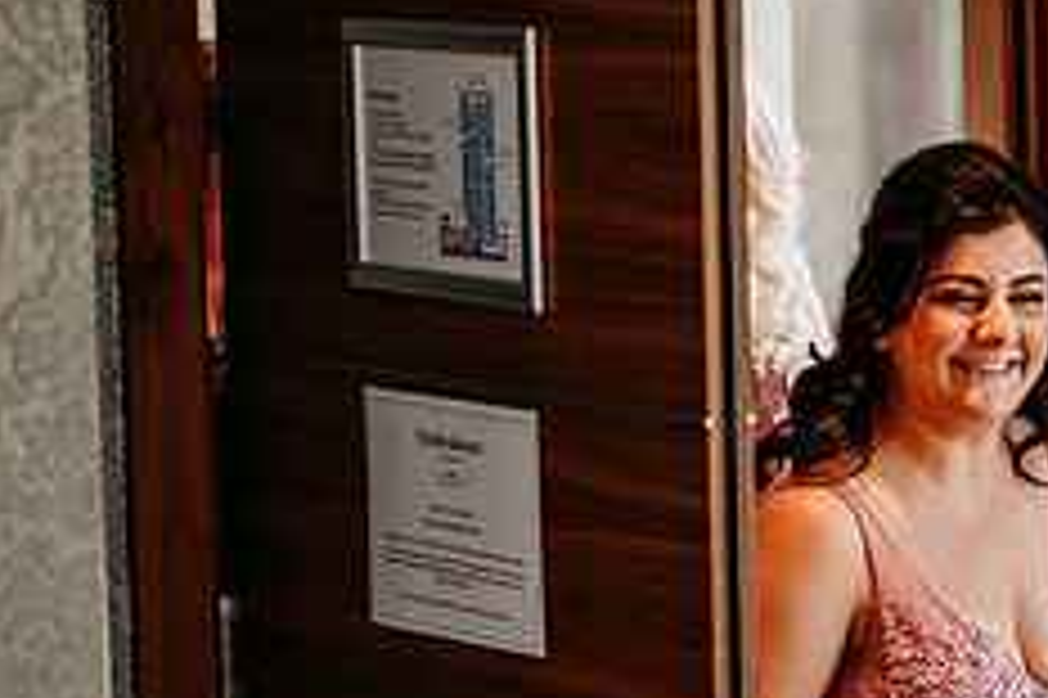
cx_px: 1250
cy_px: 482
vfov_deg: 6.5
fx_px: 6167
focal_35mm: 212
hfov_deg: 9.6
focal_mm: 85
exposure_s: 1/200
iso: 180
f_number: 2
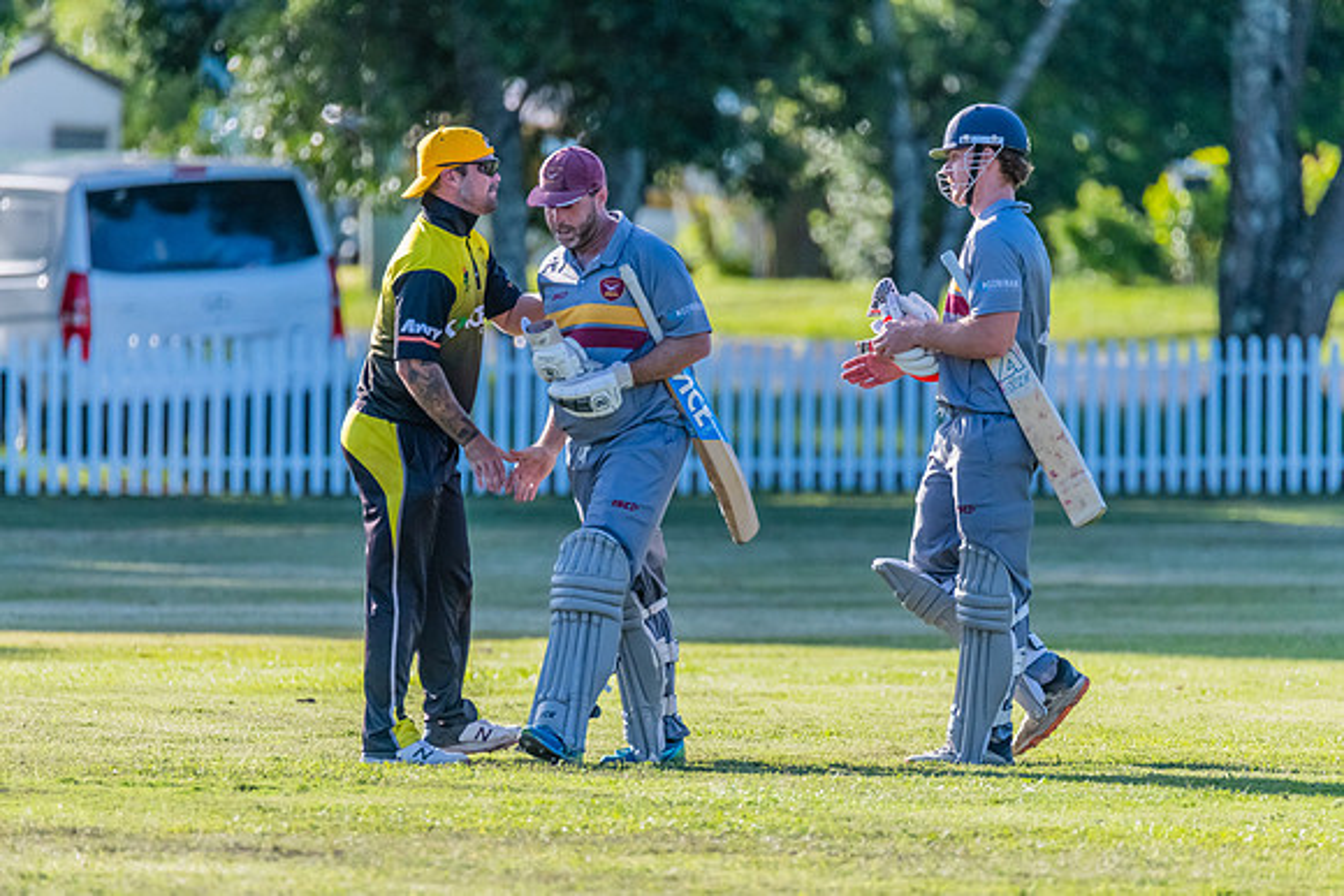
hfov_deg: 3.7
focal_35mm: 552
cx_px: 685
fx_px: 20603
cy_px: 494
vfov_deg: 2.5
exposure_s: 1/4000
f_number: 6.3
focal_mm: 500
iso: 2200
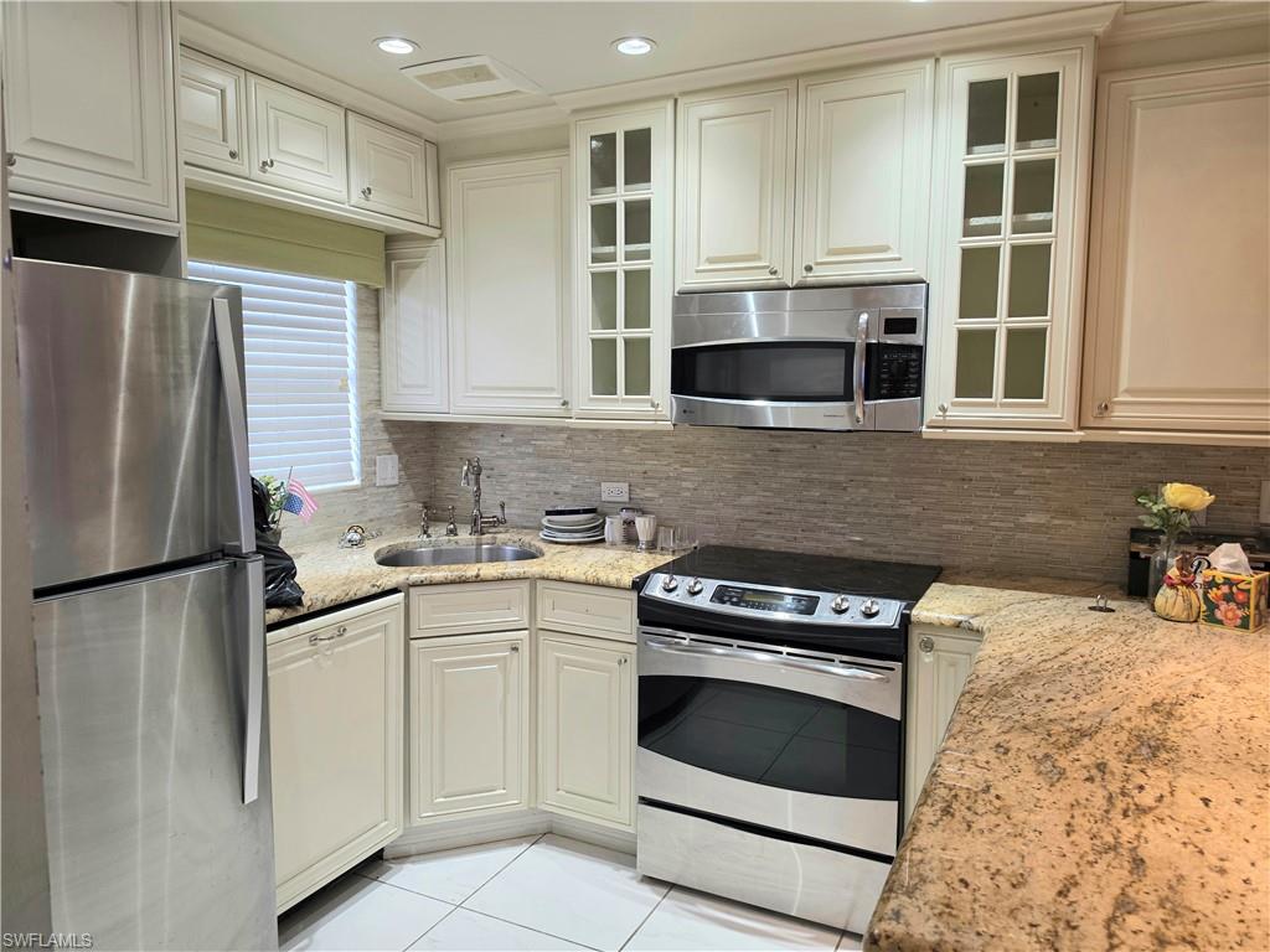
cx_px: 635
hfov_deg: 73.9
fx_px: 844
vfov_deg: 58.9
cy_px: 476
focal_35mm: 23
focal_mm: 6.5
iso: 125
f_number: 1.4
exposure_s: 1/120
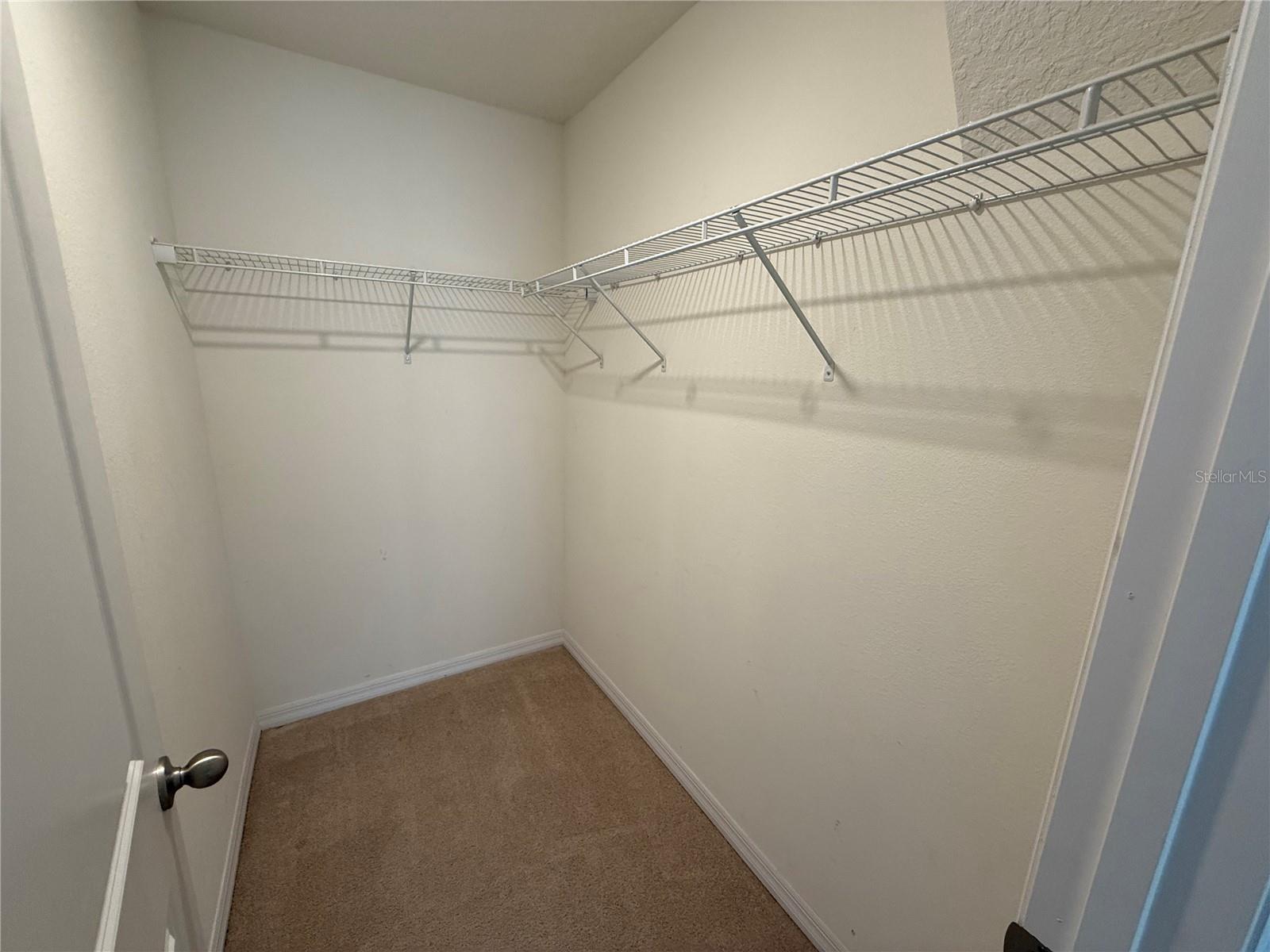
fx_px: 514
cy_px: 476
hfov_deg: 102.1
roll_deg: -3.3
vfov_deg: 85.7
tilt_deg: -12.0
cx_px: 635
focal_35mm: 14
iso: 200
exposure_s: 1/120
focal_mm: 2.22
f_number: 2.2
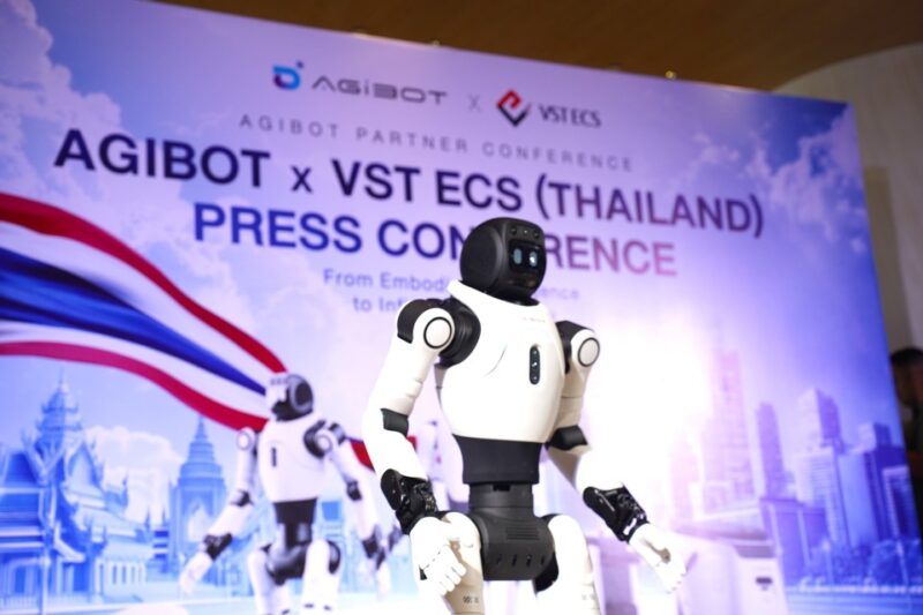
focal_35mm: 57
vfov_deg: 23.8
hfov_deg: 35.1
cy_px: 308
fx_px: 1461
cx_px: 462
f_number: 4
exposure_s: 1/200
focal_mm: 57
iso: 800
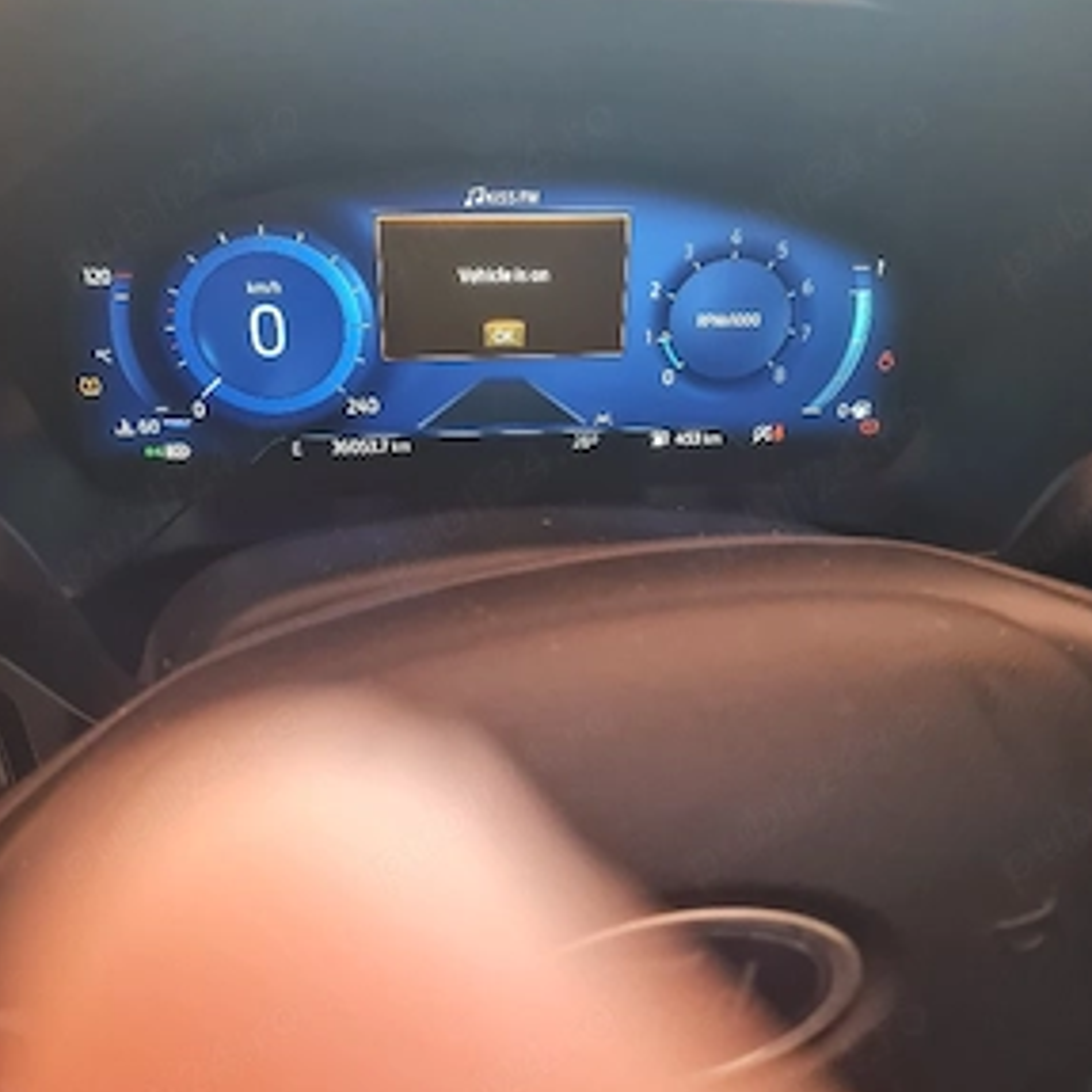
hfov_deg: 51.1
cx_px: 533
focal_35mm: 32
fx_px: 1142
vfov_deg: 51.1
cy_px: 529
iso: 160
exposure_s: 1/100
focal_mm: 5.4
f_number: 1.8
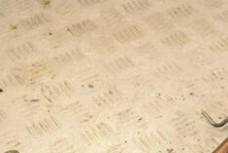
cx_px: 207
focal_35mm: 115
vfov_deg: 11.8
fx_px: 729
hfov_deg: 17.5
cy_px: 168
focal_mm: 30
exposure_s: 1/200
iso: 800
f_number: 8
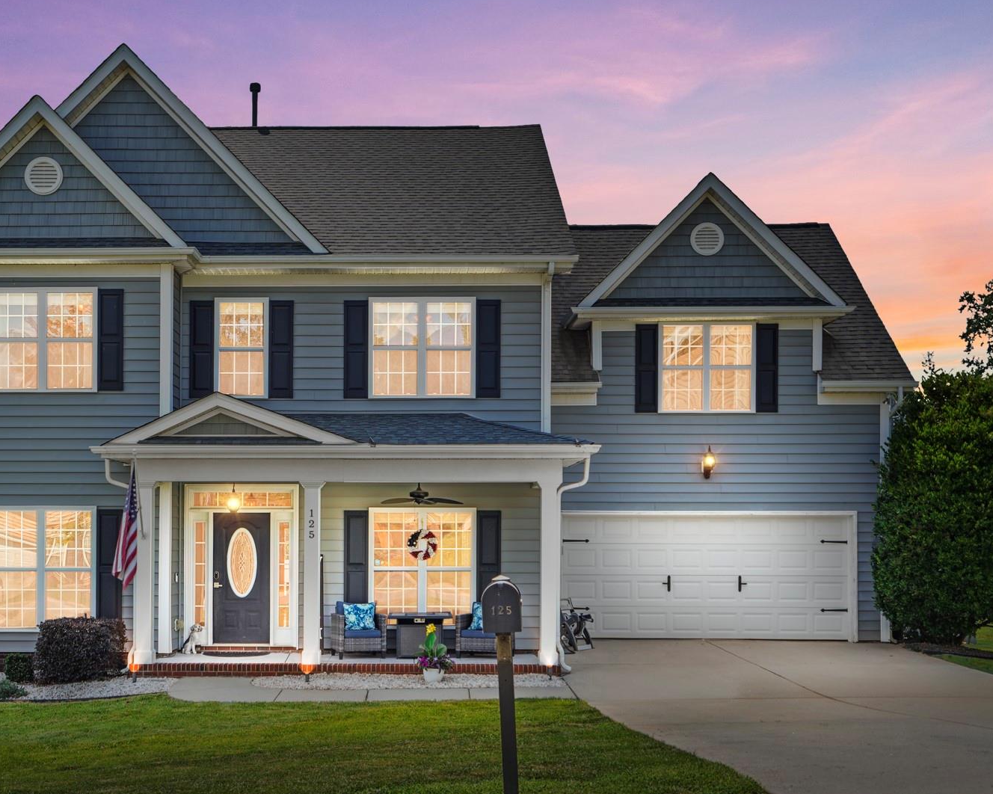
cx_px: 386
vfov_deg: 36.4
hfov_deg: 44.5
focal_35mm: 41
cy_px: 442
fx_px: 1205
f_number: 14
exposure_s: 1/50
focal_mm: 29
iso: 80
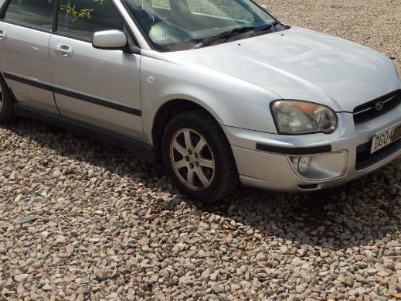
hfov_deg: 36.1
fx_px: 614
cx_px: 180
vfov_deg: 27.5
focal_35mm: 53
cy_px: 132
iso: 125
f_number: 14
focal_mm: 7.7
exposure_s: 1/125
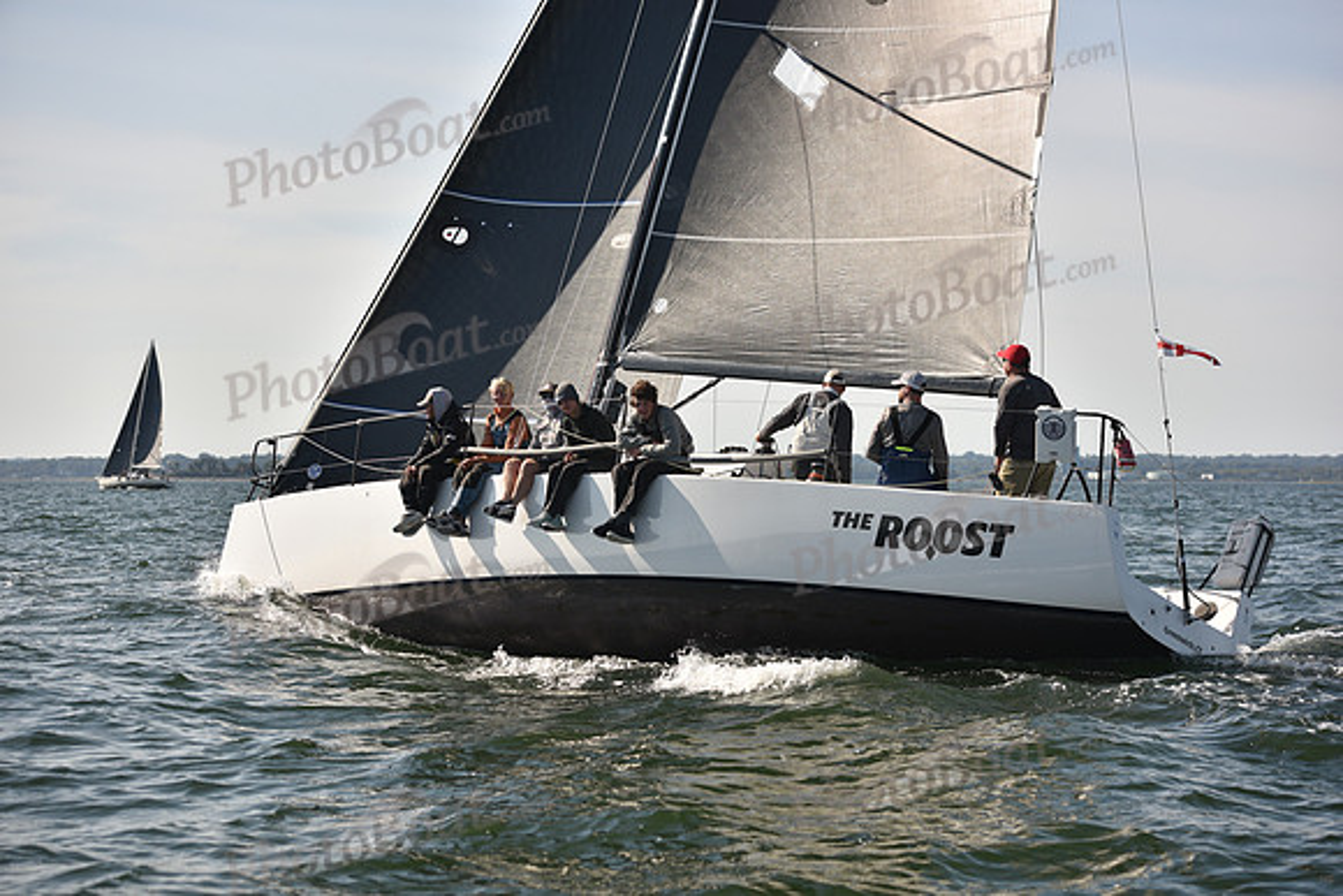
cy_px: 448
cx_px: 672
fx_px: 2612
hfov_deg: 28.8
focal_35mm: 70
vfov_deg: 19.5
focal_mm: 70
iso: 250
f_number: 4.5
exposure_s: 1/1250
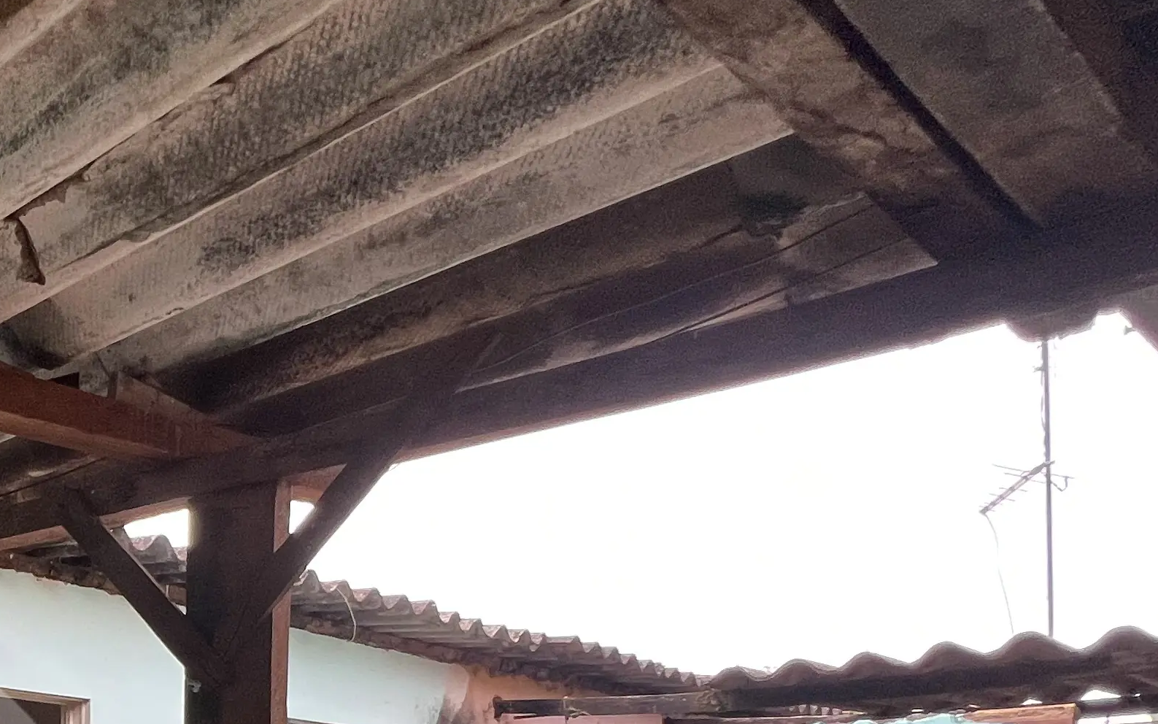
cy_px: 912
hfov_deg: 41.1
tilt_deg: -2.0
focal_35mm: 35
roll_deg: -0.3
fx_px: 1105
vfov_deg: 29.9
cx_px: -183
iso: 80
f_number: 1.8
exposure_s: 1/99
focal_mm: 1.57
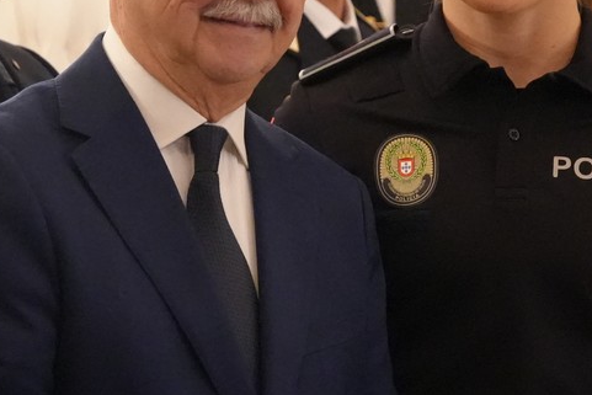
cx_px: 357
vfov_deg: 6.8
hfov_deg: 10.2
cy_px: 102
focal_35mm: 201
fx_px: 3306
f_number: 4.5
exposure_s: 1/160
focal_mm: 56
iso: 12800
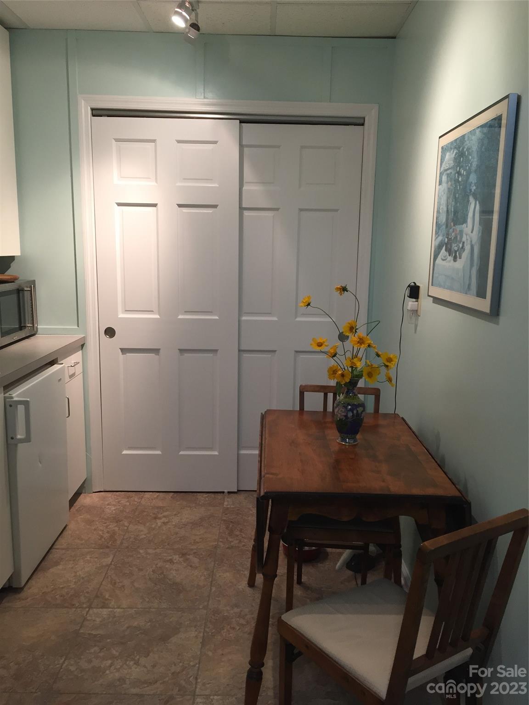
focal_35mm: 29
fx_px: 591
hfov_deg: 48.2
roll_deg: -0.5
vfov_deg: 61.7
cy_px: 352
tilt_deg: -9.5
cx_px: 264
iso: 64
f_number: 2.2
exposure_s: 1/30
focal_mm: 4.15
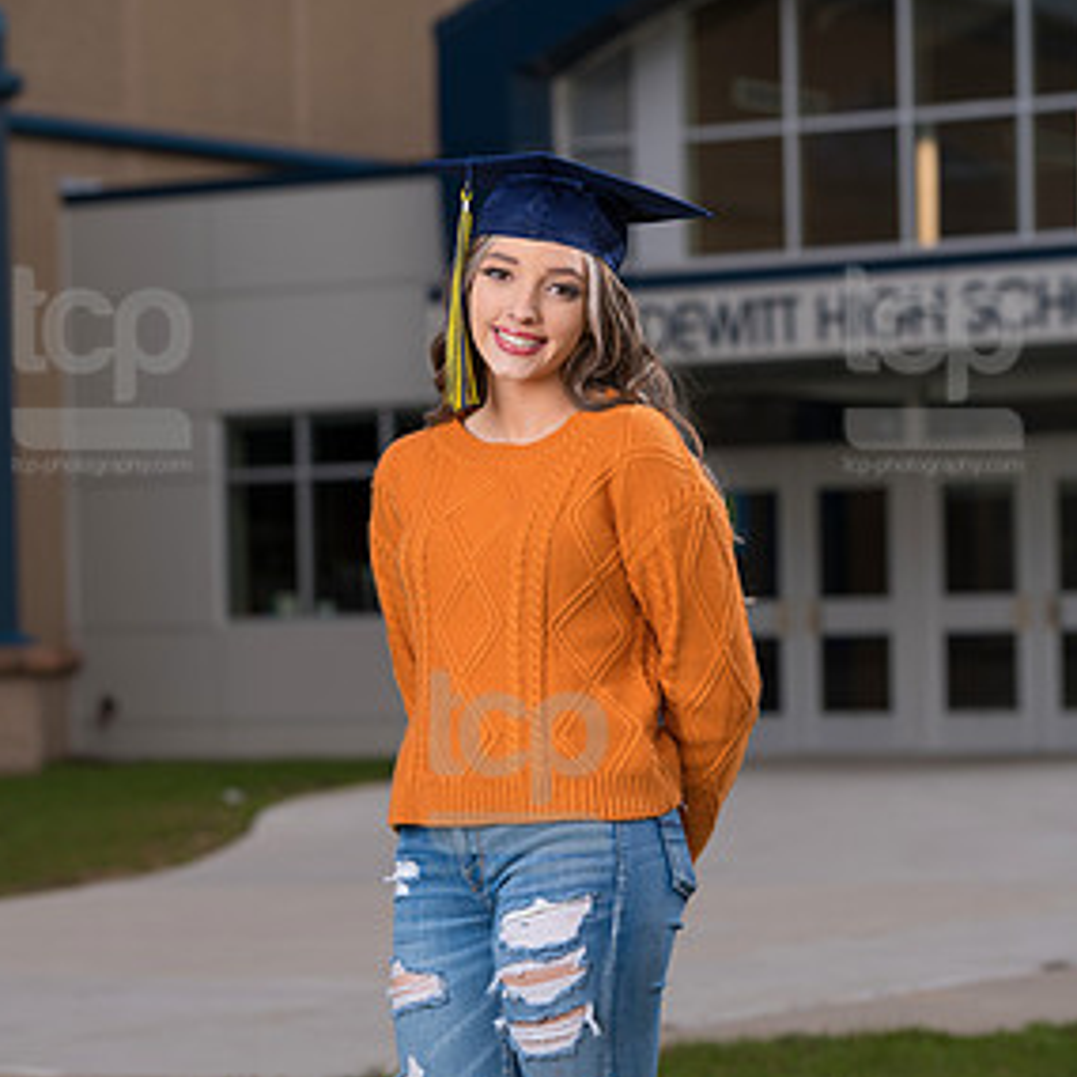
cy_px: 775
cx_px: 518
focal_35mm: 137
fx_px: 4822
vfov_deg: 12.7
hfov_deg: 12.7
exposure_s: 1/250
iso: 100
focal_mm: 102
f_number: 4.5
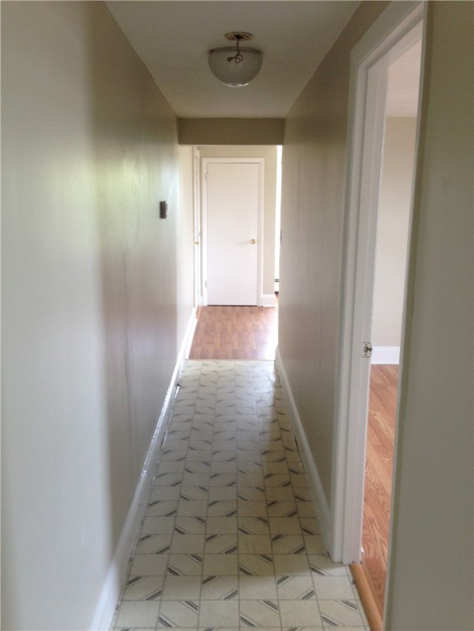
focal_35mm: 33
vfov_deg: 55.4
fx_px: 602
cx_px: 237
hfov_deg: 42.9
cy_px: 316
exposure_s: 1/20
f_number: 2.4
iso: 64
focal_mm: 4.13
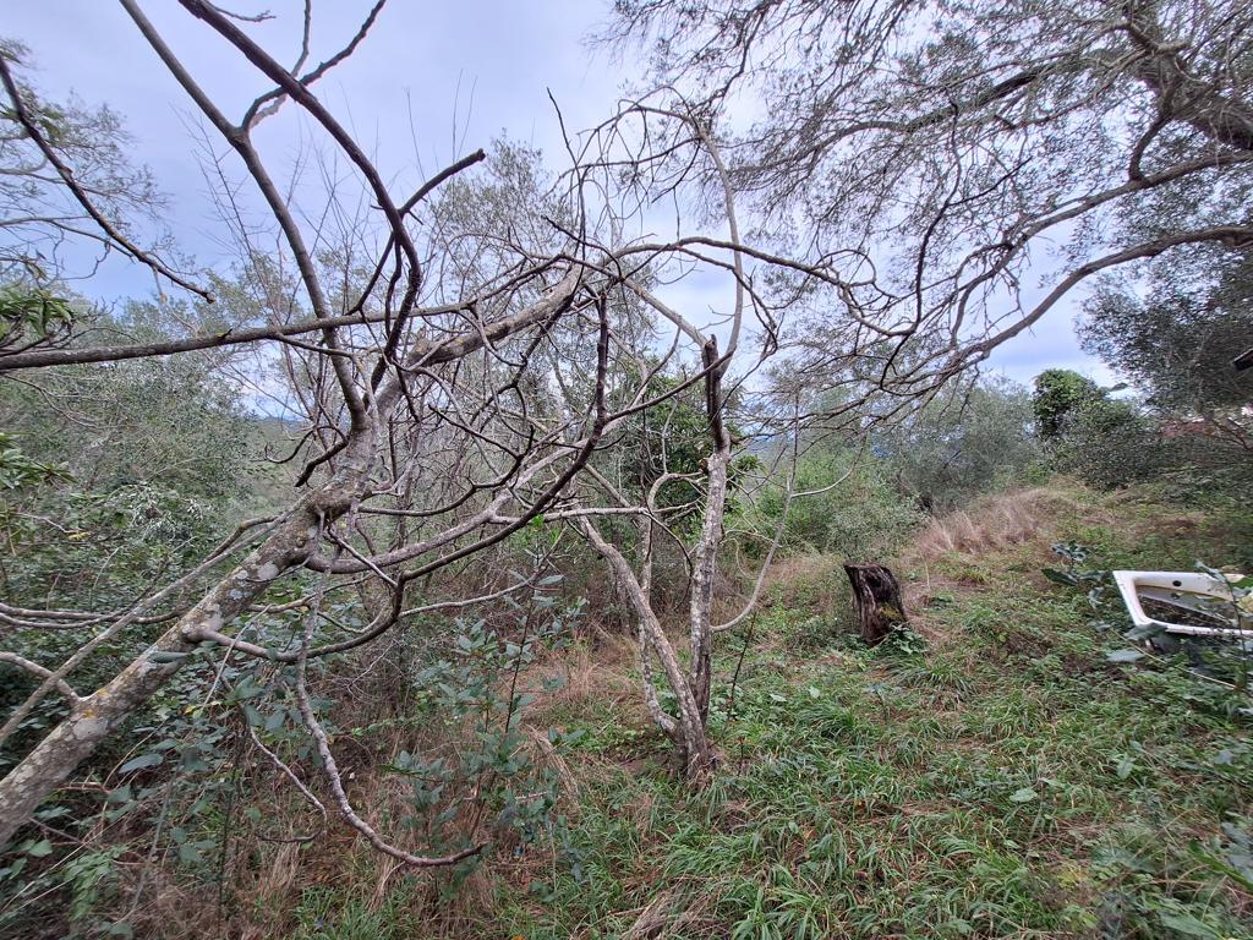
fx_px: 471
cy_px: 470
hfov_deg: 106.2
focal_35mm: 13
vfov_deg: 89.9
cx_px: 626
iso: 50
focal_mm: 1.74
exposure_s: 1/120
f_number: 2.2
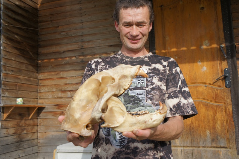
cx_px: 120
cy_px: 80
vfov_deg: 35.4
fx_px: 249
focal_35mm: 38
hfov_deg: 51.3
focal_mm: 25
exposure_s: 1/500
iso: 200
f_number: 5
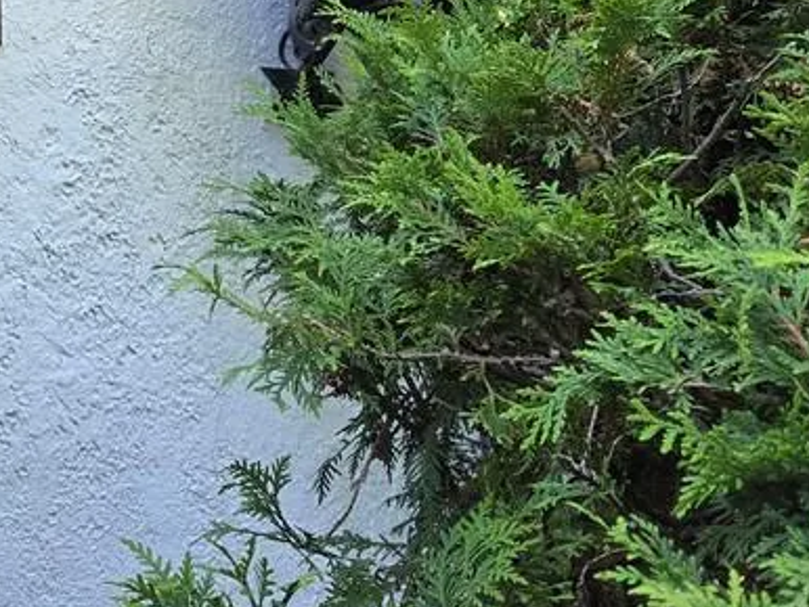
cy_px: -44
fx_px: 1426
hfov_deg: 28.8
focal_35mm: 61
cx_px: -71
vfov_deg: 22.8
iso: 80
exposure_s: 1/180
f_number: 1.8
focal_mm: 5.4
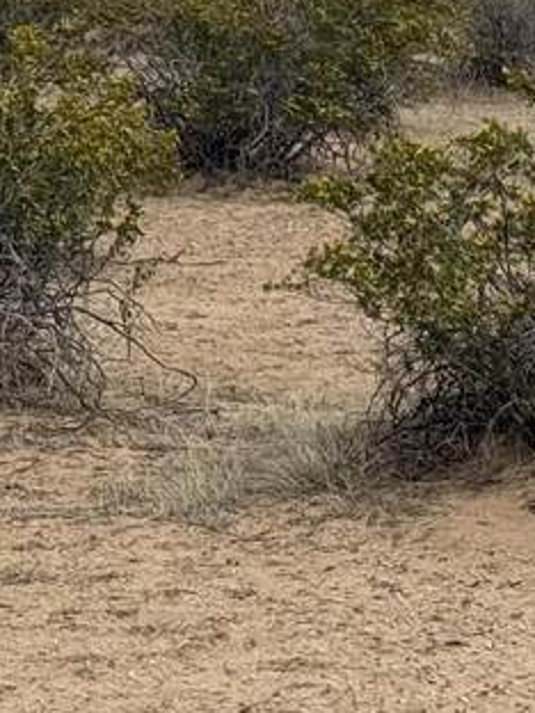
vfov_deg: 9.7
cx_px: 693
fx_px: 4060
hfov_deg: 7.5
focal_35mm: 197
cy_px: -379
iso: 64
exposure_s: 1/11364
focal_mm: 6.76
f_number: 1.78
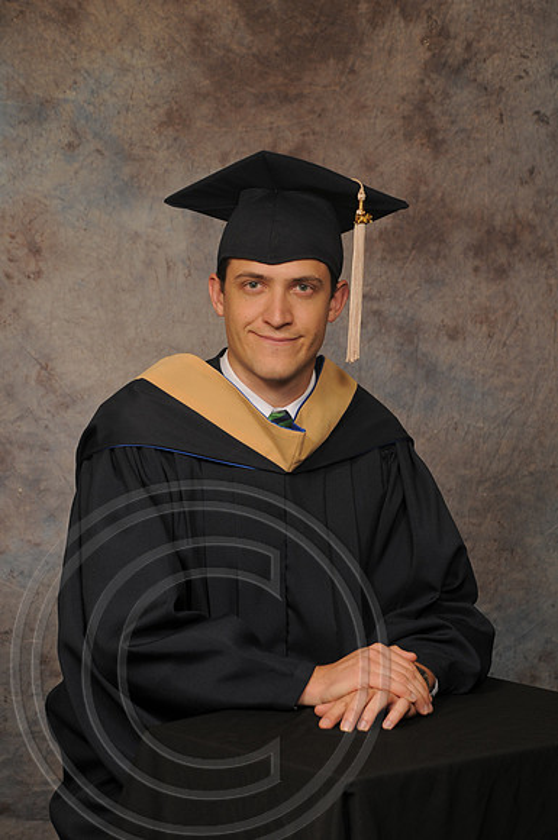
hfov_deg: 13.8
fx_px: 2308
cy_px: 420
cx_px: 279
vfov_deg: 20.6
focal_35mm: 99
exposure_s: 1/60
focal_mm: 66
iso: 200
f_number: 5.6
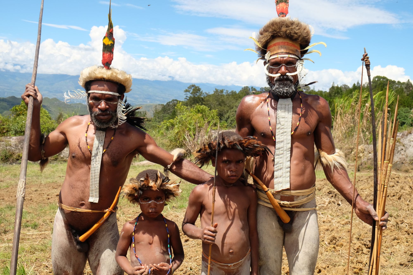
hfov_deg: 53.1
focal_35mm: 36
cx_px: 206
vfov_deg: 36.9
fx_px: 413
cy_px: 138
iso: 400
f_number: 7.1
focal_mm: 24.3
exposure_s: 1/450
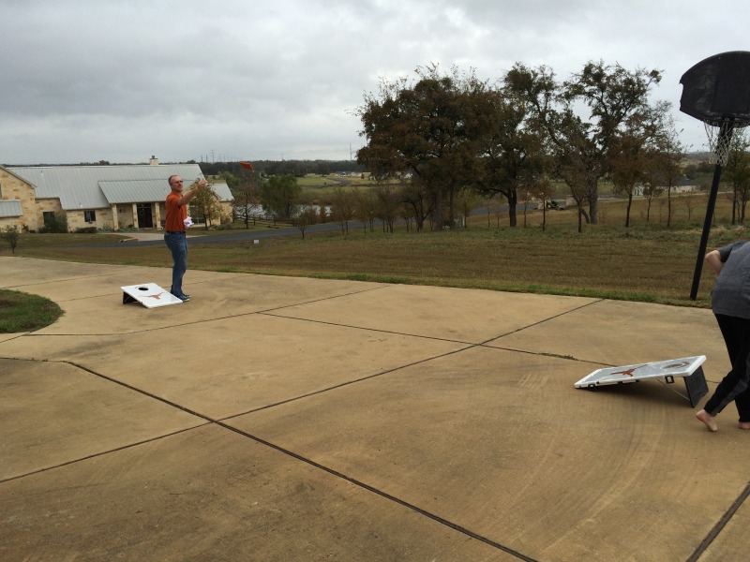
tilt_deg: -12.3
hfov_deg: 61.7
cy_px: 281
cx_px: 375
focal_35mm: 29
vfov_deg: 48.2
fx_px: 628
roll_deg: +1.2
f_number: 2.2
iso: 32
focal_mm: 4.15
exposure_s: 1/933
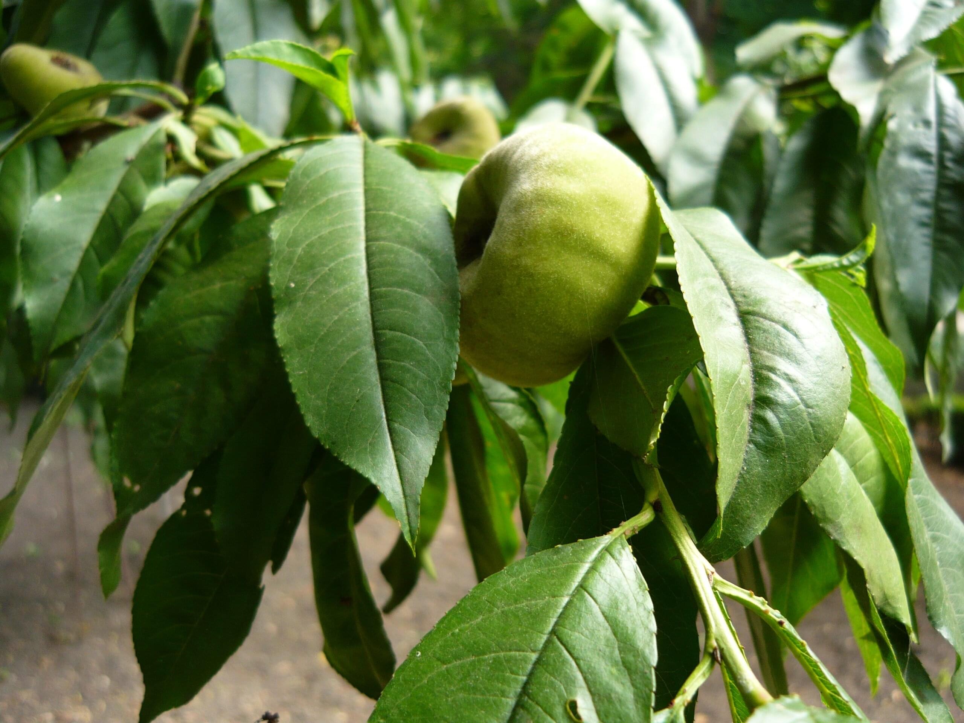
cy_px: 362
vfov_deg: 42.9
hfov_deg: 55.4
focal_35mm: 33
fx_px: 919
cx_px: 482
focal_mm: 5.5
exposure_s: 1/80
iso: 100
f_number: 2.8
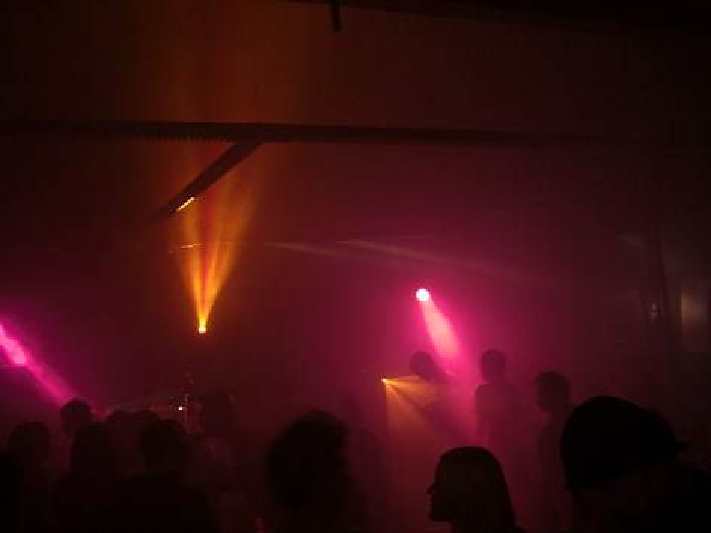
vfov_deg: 37.7
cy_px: 266
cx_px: 356
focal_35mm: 38
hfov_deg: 49.0
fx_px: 781
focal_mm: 7.9
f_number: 2.8
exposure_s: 1/15
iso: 200
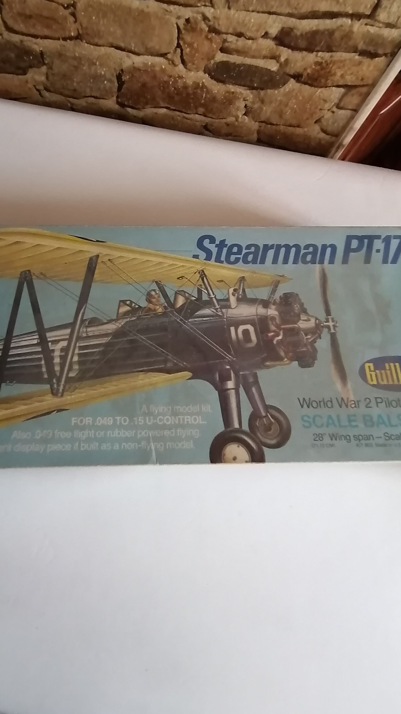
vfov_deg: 83.6
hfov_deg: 53.2
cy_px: 322
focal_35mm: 21
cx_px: 160
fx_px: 397
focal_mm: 1.78
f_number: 2.4
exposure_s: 1/20
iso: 640
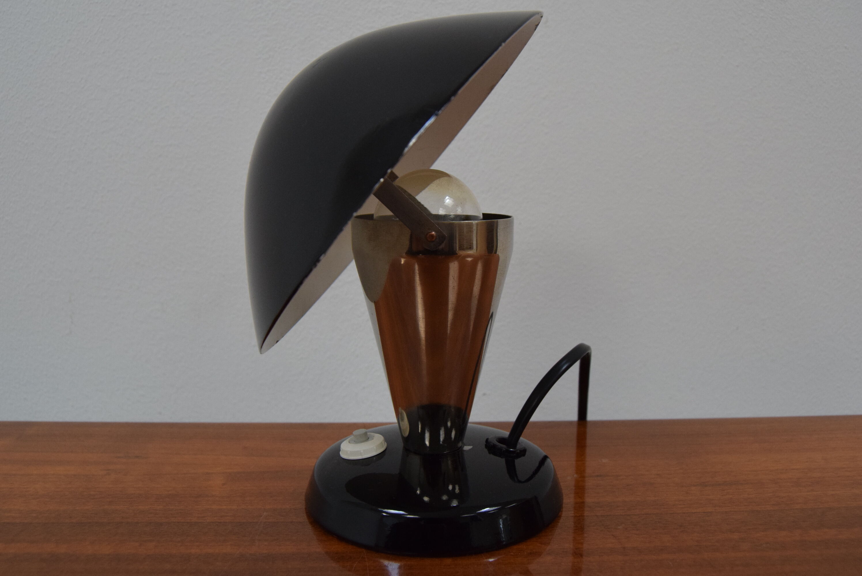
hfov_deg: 57.2
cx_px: 431
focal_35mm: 33
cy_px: 288
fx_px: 791
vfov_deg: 40.0
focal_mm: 22
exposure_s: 1/125
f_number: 5.6
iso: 1600
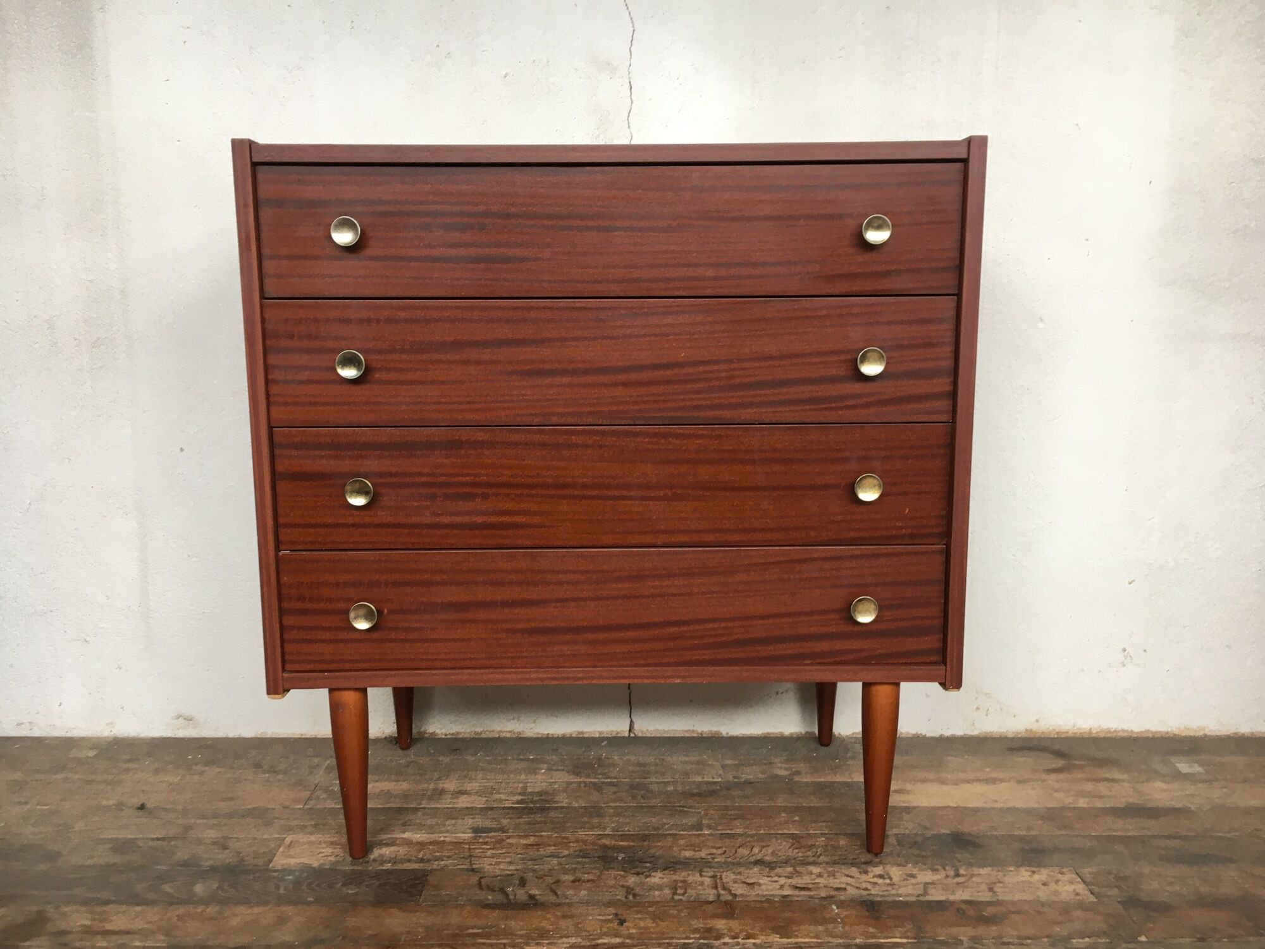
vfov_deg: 48.2
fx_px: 1060
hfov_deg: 61.7
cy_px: 474
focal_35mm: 29
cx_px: 632
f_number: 2.2
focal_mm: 4.15
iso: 32
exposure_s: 1/33
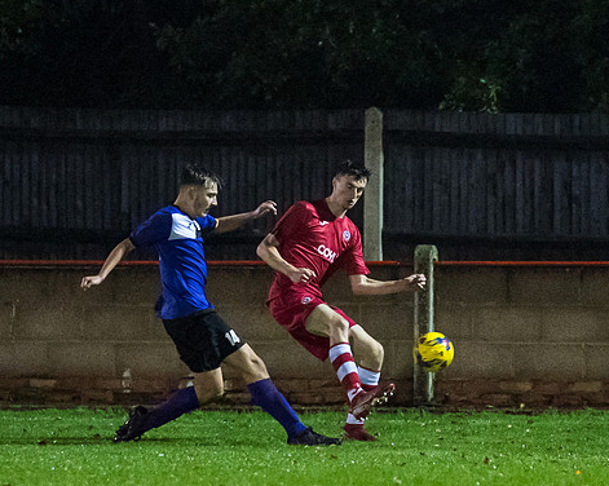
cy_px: 270
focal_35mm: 491
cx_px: 420
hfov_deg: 3.9
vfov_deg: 3.1
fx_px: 8842
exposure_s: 1/1250
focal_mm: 161
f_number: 2.8
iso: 6400
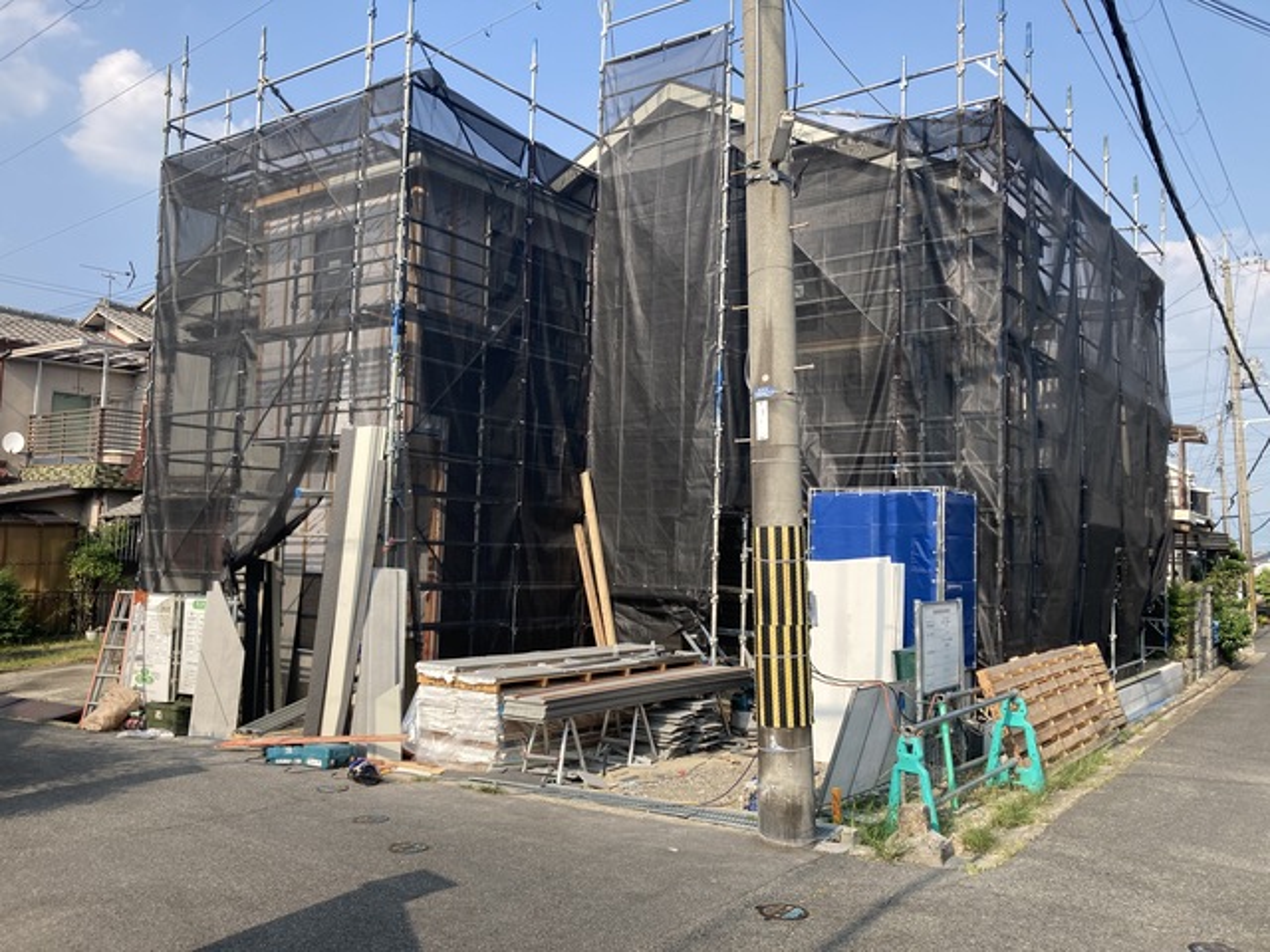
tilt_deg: +5.2
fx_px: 1027
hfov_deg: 63.4
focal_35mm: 28
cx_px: 635
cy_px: 476
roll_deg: -1.9
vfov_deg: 49.7
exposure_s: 1/1200
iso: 20
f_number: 1.8
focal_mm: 3.99
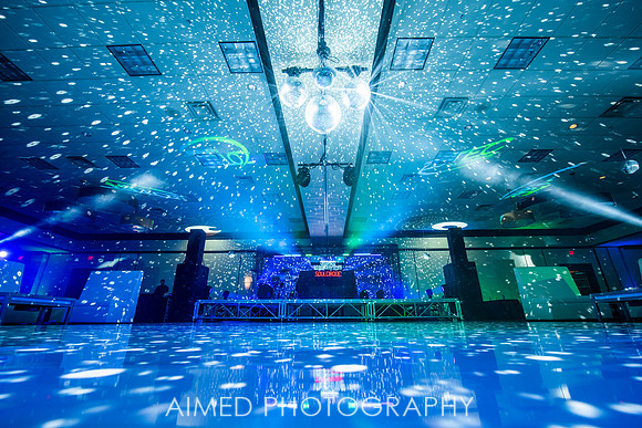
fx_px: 259
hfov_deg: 102.1
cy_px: 214
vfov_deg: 79.1
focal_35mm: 15
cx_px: 324
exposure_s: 1/200
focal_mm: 14
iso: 500
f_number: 5
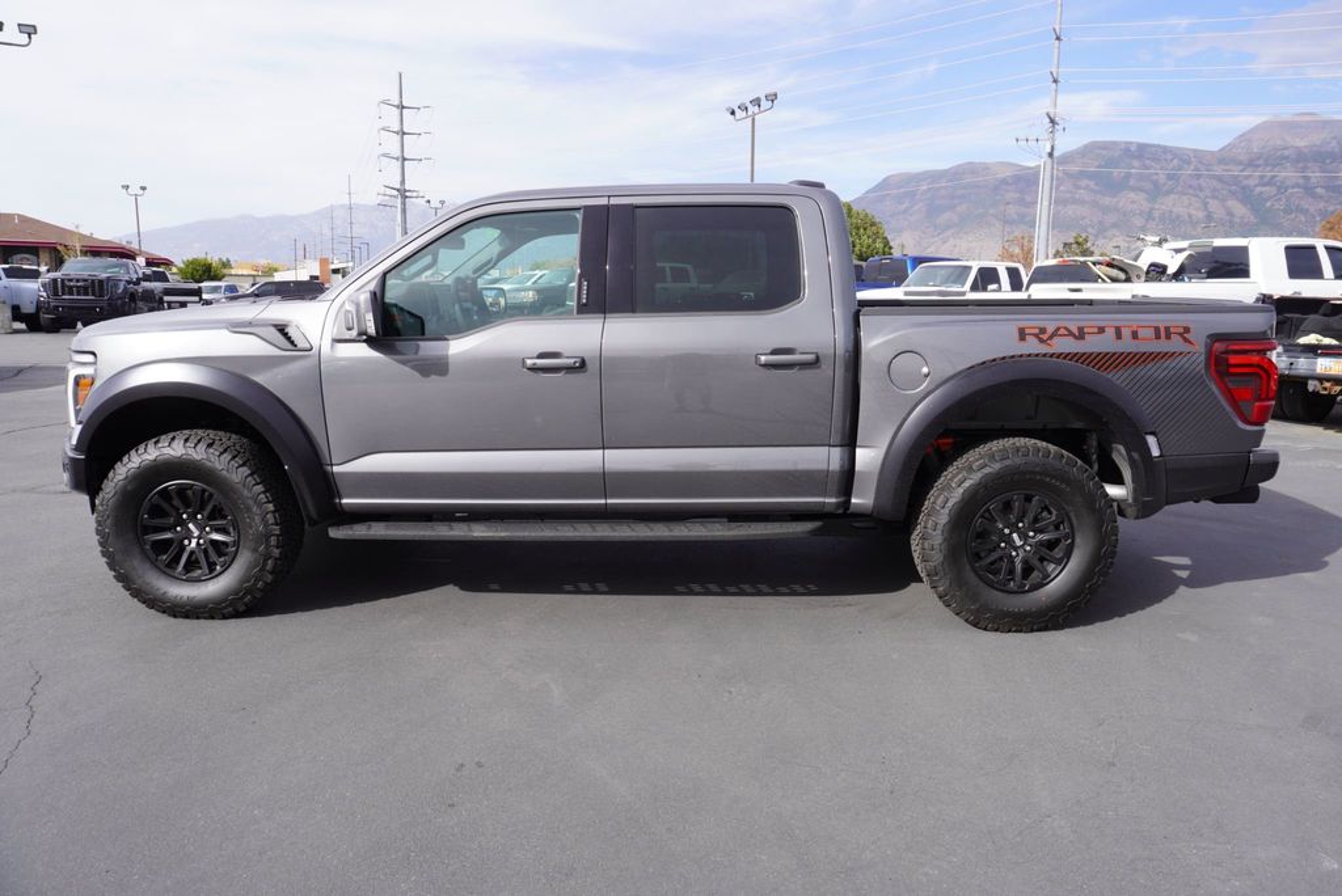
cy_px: 448
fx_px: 895
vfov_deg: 53.2
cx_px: 671
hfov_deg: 73.7
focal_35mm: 24
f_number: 8
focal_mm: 16
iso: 100
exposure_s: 1/125
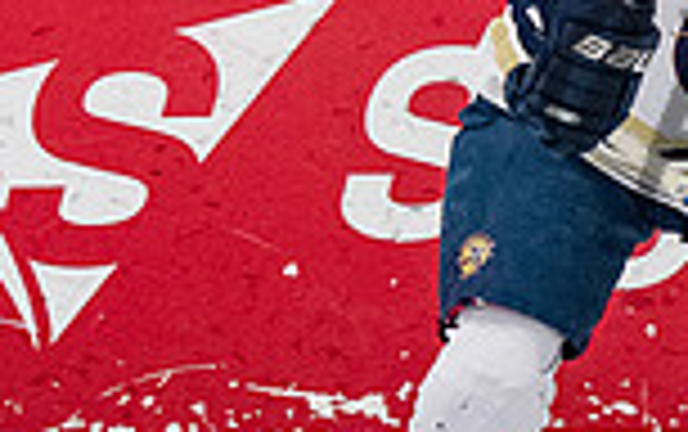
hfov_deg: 2.2
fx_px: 17757
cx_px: 877
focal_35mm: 946
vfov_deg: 1.4
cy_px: 237
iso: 2500
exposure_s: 1/800
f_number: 3.5
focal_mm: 110
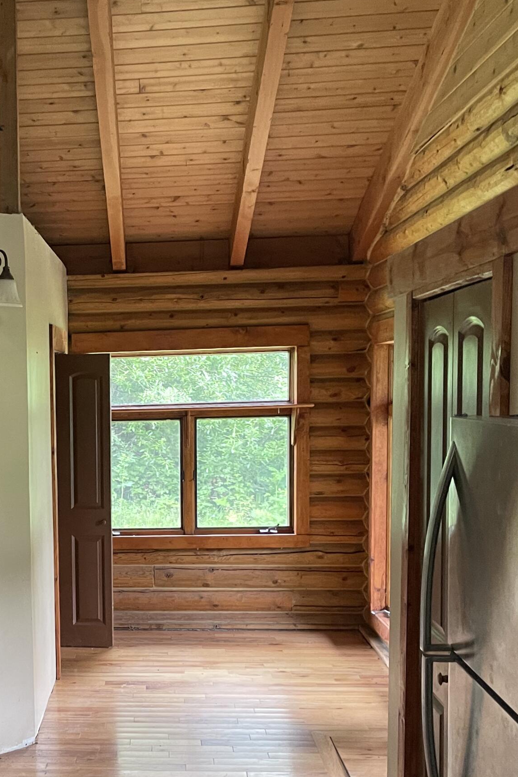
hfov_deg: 27.6
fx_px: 1014
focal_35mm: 47
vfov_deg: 41.5
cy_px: 496
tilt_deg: -5.2
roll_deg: +0.2
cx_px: 53
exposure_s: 1/60
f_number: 1.6
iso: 320
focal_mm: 5.1
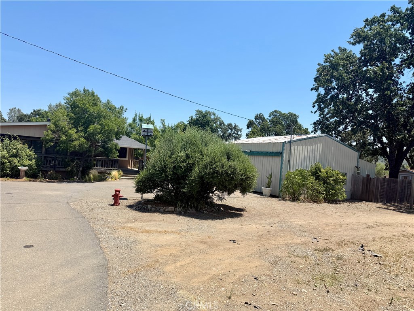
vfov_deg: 56.8
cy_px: 156
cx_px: 207
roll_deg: -3.7
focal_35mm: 24
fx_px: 287
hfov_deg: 71.6
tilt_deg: +0.0
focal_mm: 6.76
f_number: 1.78
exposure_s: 1/4405
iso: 80
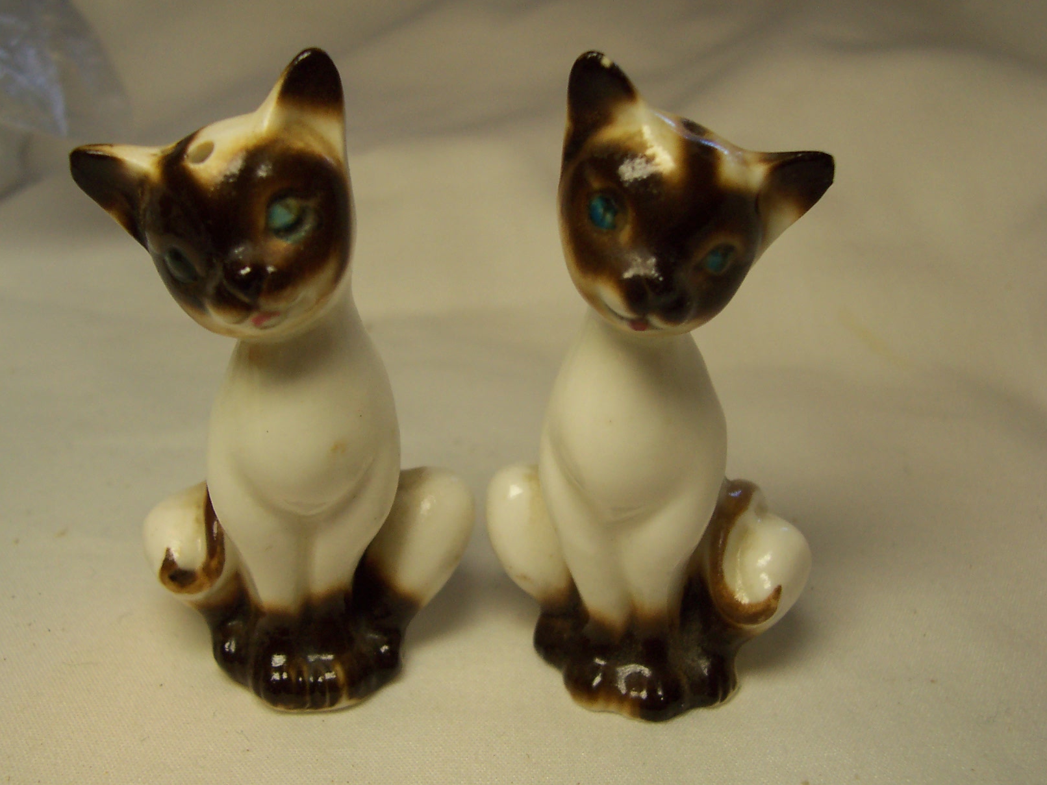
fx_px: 1149
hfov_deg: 49.0
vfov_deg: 37.7
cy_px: 389
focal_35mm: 38
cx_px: 516
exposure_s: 1/180
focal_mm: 5.6
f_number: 2.8
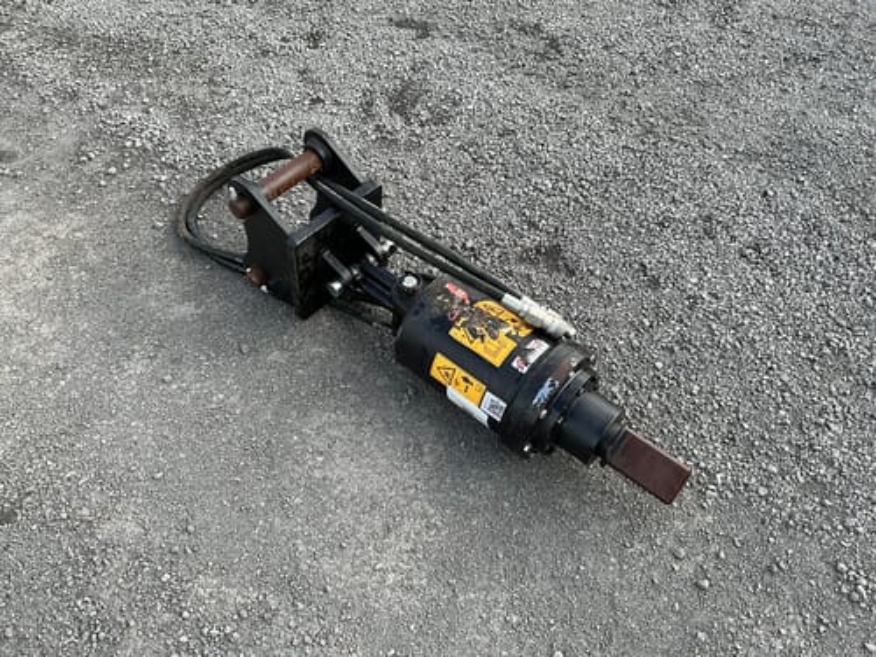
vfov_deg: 49.7
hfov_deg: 63.4
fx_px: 709
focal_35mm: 28
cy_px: 328
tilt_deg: -49.5
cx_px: 438
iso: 25
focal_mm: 3
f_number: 1.8
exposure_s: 1/422
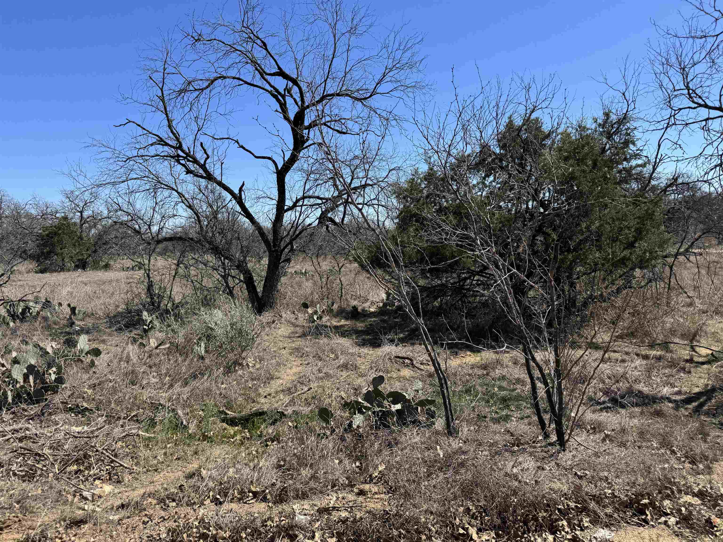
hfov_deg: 71.6
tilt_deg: -2.4
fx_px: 501
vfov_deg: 56.8
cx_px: 362
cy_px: 271
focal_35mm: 24
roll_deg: +1.9
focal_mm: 6.76
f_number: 1.78
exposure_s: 1/3802
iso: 80
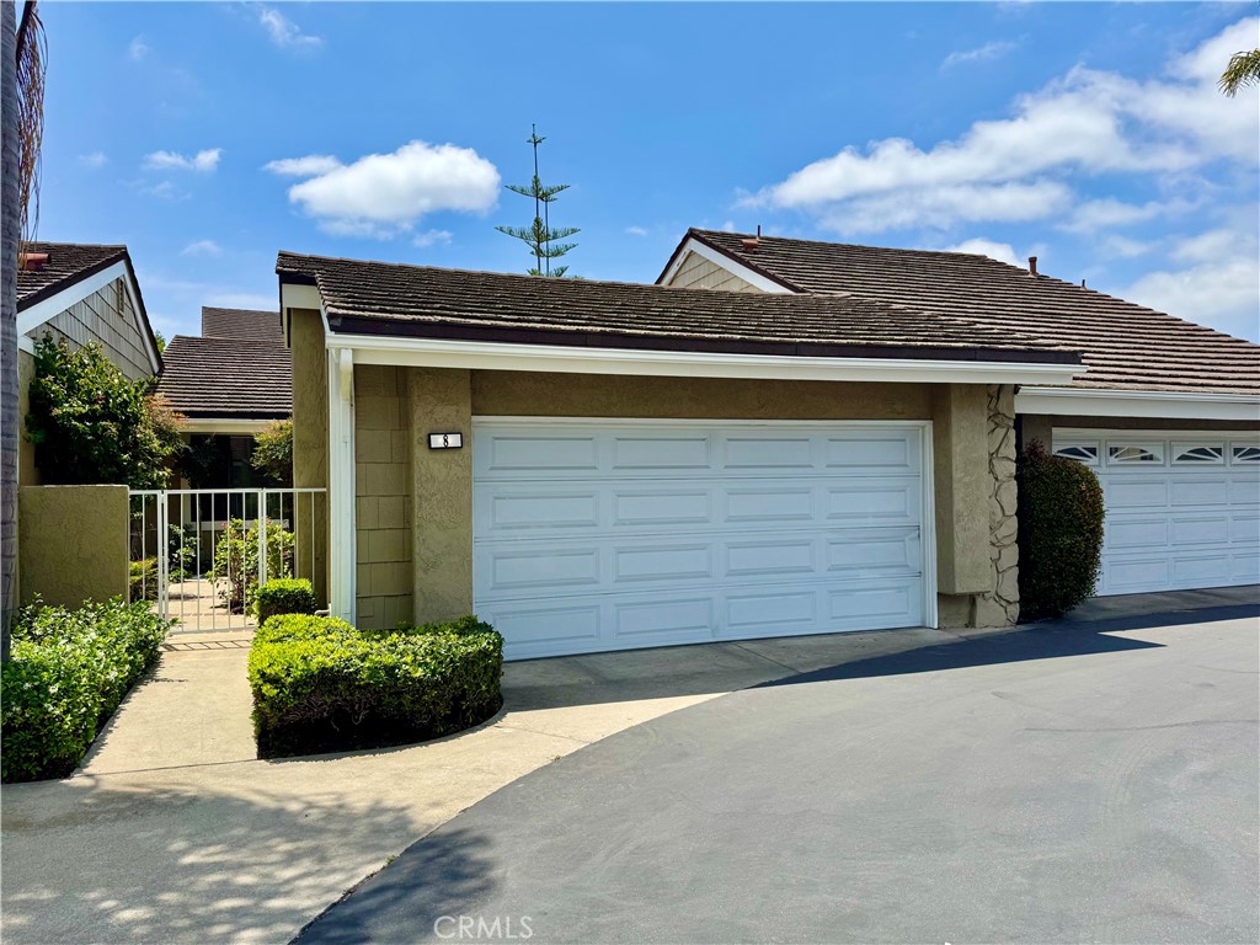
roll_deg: +1.3
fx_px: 874
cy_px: 472
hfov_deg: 71.6
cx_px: 630
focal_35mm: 24
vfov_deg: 56.8
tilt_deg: +2.1
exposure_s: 1/4950
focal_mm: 6.76
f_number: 1.78
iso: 80
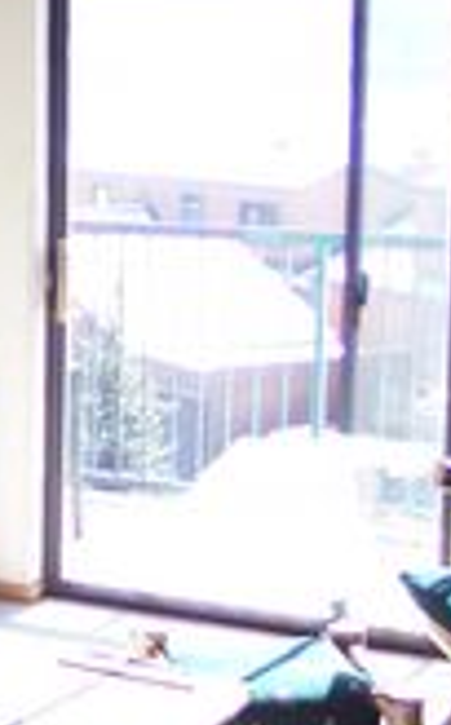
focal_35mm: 93
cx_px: -296
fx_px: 1835
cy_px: 279
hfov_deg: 13.0
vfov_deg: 22.3
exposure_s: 1/90
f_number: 2.8
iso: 100
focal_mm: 8
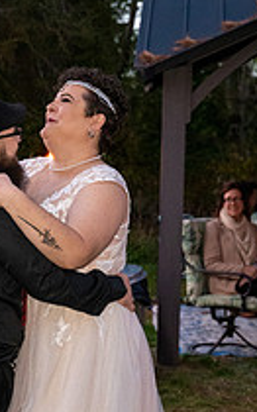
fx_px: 1223
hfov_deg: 11.9
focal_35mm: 109
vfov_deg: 19.0
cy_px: 312
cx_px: -3
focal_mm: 50
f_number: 4
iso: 12800
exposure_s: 1/60
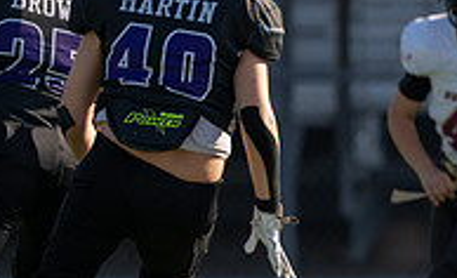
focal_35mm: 1050
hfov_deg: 2.0
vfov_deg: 1.2
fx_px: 12980
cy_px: 177
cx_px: 739
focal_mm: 200
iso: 125
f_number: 2.8
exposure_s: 1/1600
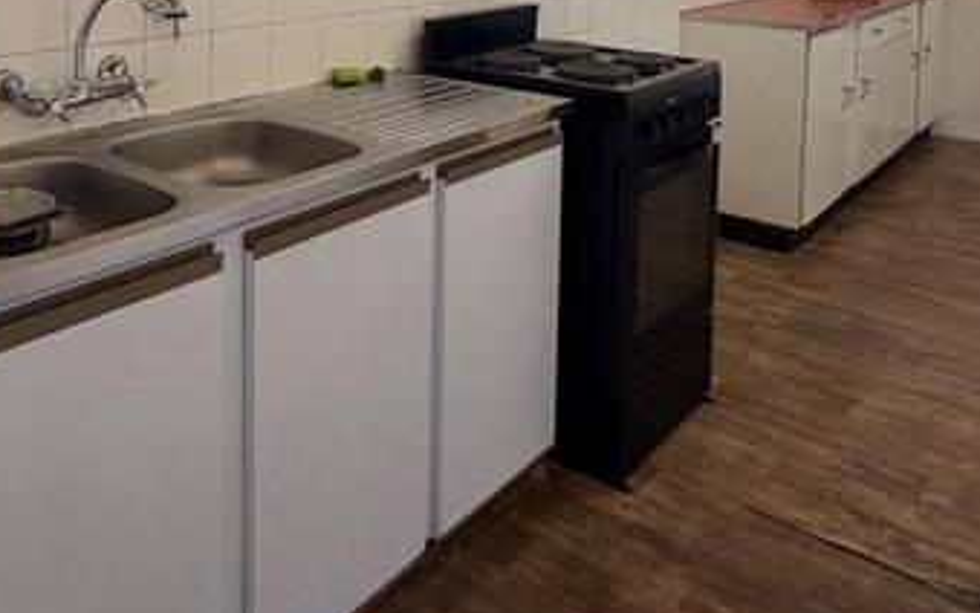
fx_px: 935
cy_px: -52
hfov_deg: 55.3
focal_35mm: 35
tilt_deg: -0.5
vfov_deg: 32.2
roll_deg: -0.7
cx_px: 471
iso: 200
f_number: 2.2
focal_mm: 2.22
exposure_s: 1/121
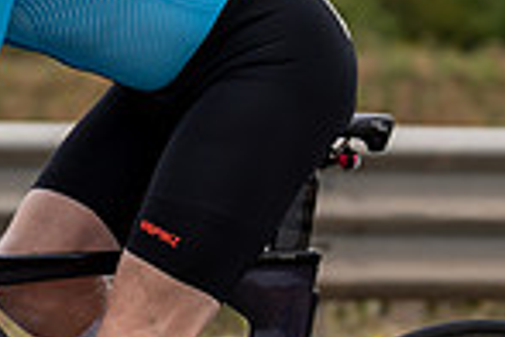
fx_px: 5751
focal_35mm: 410
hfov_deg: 5.0
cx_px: -82
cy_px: 166
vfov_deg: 3.4
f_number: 3.5
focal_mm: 84
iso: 100
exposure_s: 1/800
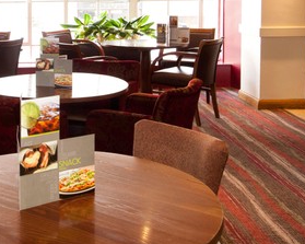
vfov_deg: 24.4
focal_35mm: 62
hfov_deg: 29.8
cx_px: 63
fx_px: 559
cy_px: 73
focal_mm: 24
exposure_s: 1/8
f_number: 9
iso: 200
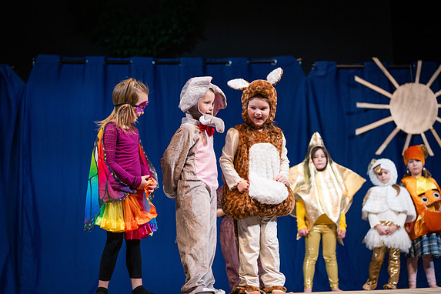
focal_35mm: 86
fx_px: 1053
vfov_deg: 15.9
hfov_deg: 23.6
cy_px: 148
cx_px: 219
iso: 800
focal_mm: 85
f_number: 2.8
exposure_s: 1/640
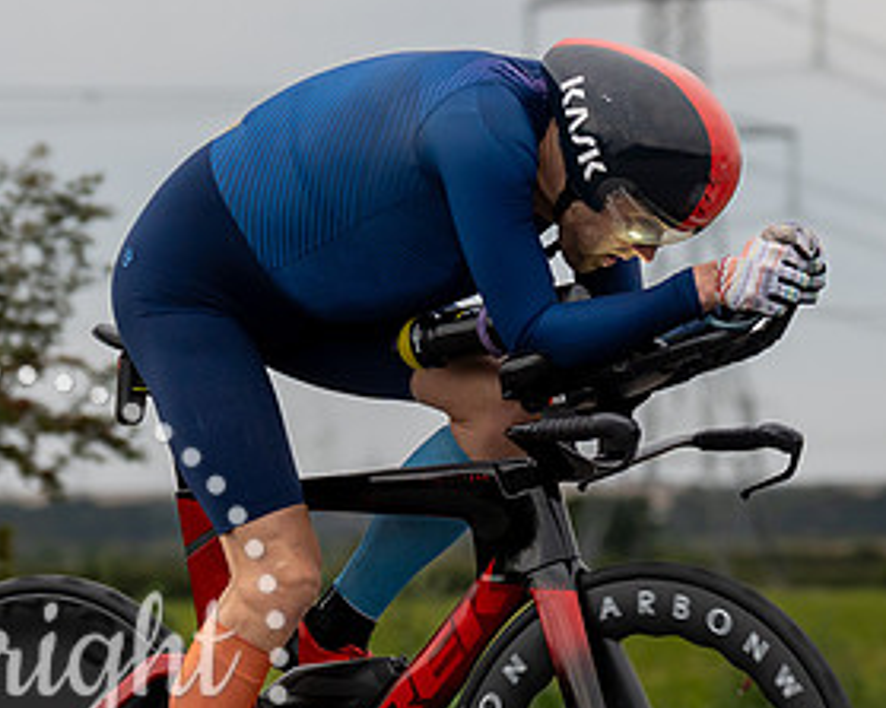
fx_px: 6317
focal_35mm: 241
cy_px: 245
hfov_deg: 8.0
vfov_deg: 6.4
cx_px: 466
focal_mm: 84
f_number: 3.2
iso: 800
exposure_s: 1/1000
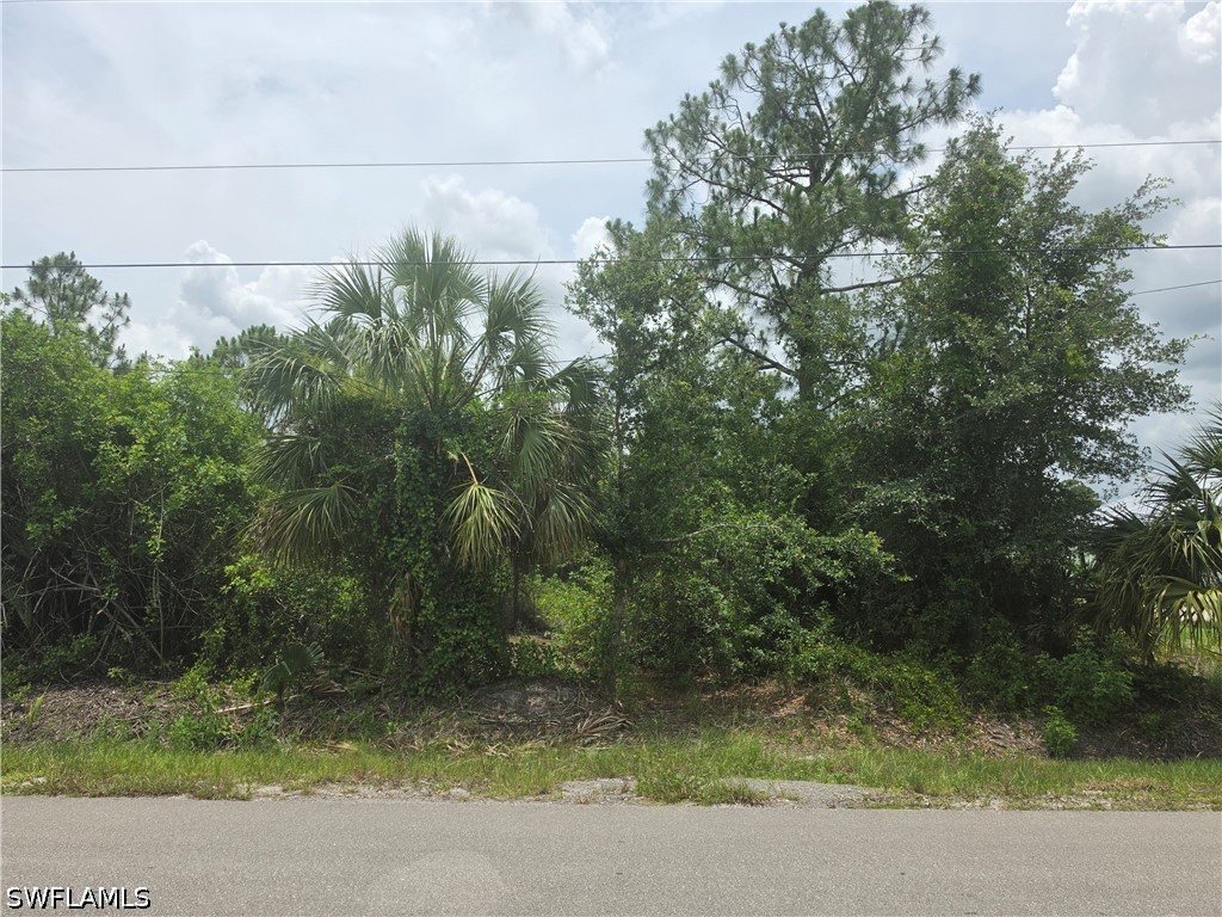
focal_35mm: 23
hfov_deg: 73.9
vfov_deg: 58.9
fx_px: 812
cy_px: 458
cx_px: 611
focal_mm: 6.5
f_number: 1.4
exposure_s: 1/7939
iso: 64
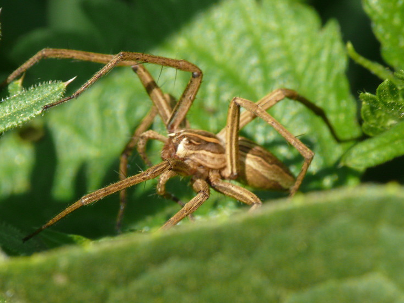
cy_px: 154
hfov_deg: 7.4
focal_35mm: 269
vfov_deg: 5.5
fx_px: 3140
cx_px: 177
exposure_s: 1/160
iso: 200
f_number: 9
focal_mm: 48.9
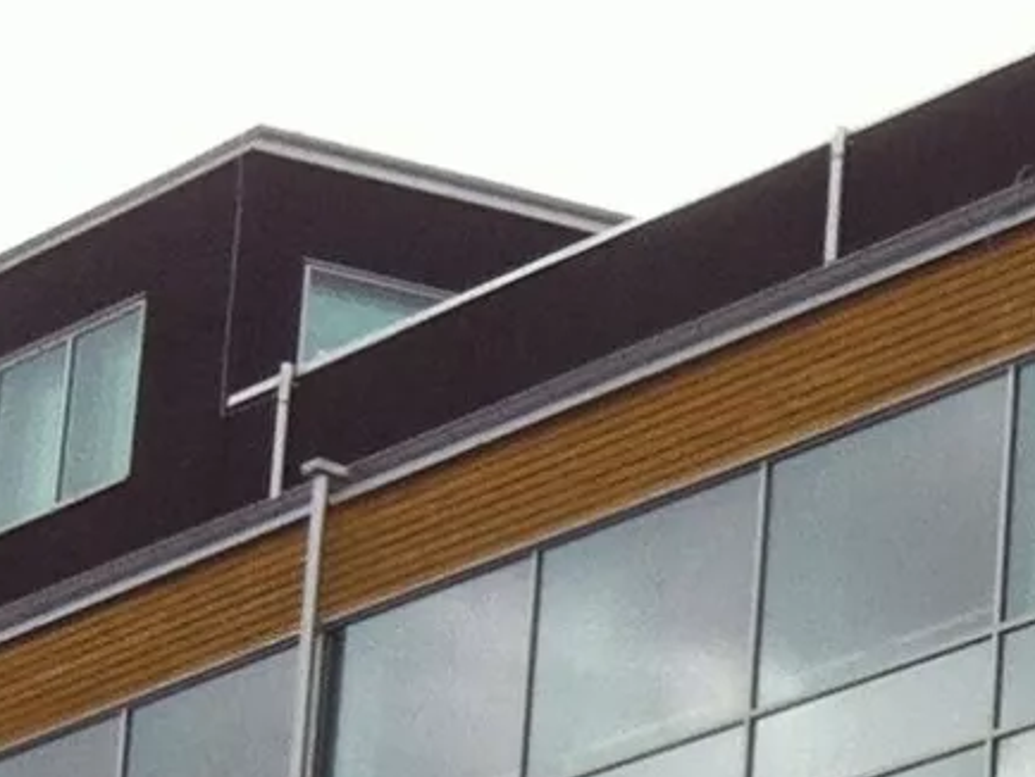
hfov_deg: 8.8
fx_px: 6163
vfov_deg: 6.9
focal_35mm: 206
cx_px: 2370
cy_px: 1776
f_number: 2.8
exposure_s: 1/227
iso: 80
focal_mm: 3.85
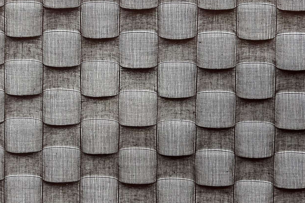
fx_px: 356
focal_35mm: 42
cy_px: 127
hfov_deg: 46.1
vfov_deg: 31.8
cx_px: 121
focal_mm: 5.7
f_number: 1.5
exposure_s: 1/60
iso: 100
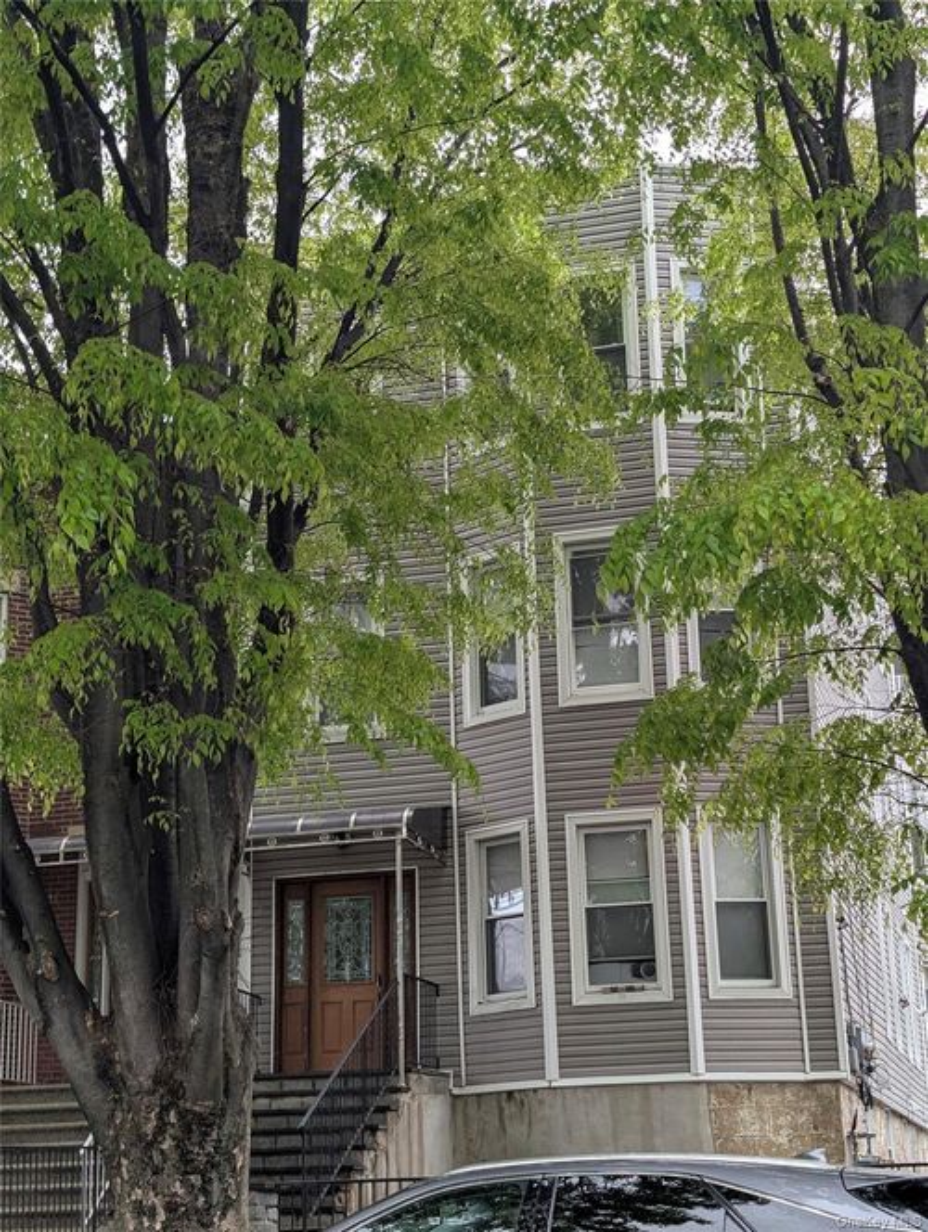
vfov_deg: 38.9
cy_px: 616
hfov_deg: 29.7
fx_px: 1747
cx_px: 464
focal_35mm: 49
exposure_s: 1/217
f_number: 1.68
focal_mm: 6.9
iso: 31
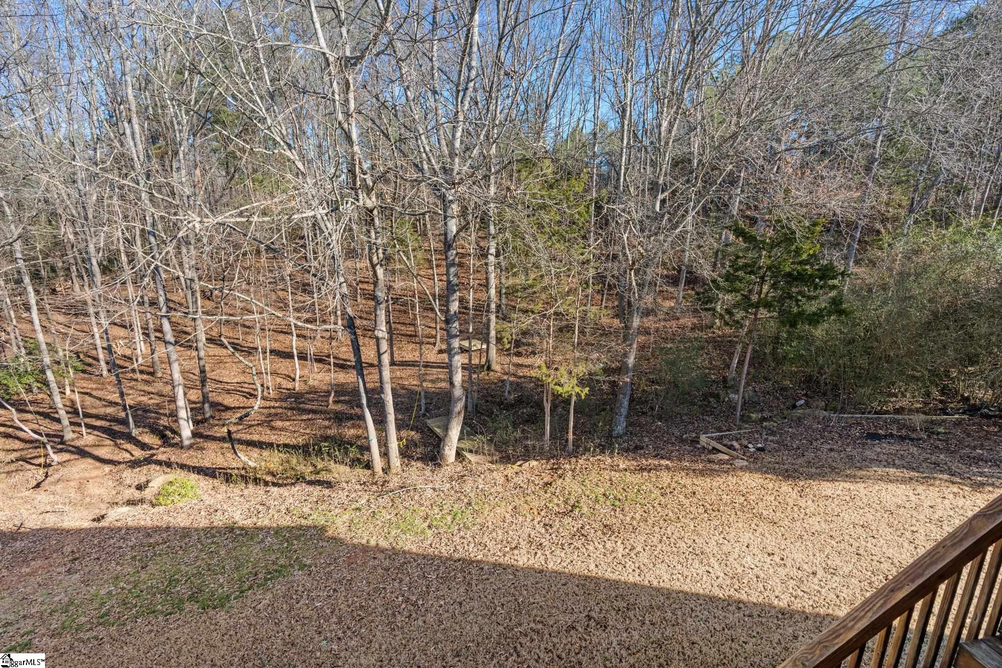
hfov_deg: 96.7
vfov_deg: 73.7
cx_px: 501
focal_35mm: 16
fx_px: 445
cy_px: 334
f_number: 9
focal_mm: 16
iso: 200
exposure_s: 1/320
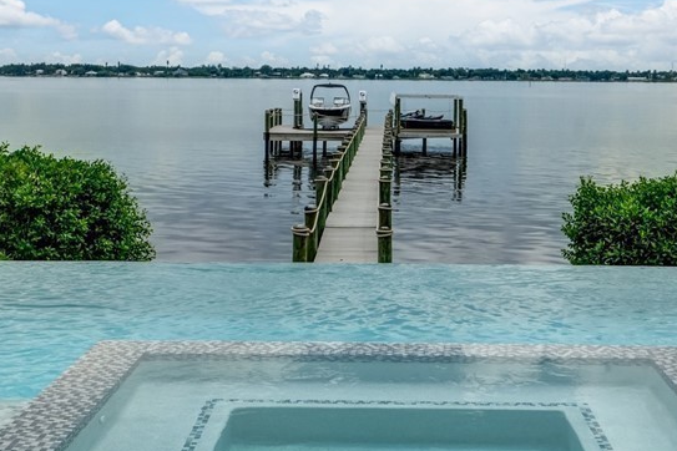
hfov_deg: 28.8
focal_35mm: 70
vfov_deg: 19.2
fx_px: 1316
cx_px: 388
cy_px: 80
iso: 400
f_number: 9
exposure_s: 1/800
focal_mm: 35
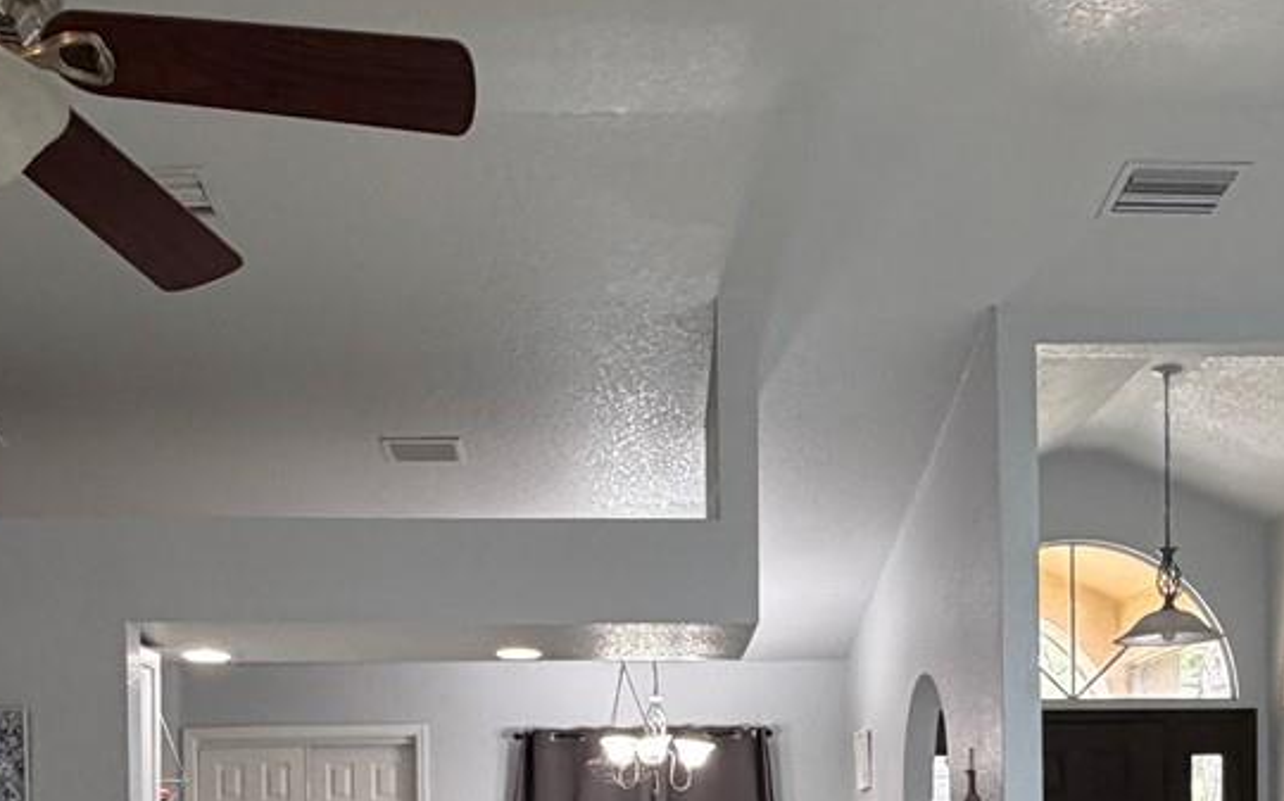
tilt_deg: -0.7
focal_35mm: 44
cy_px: 865
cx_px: 649
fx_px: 1539
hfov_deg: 45.3
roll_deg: +0.9
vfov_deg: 27.0
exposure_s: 1/60
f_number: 2.2
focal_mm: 2.22
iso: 250
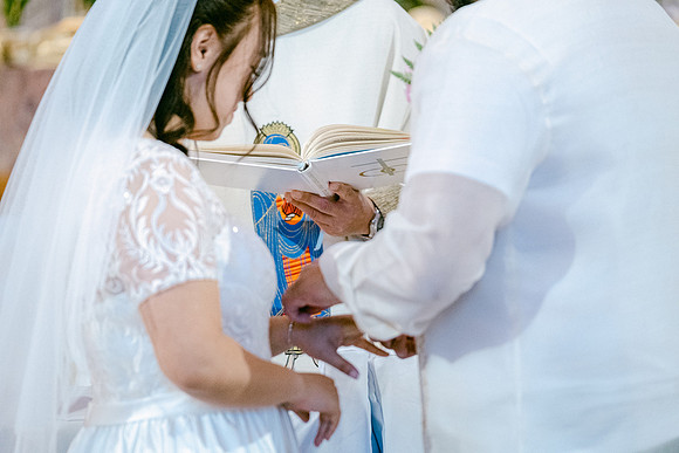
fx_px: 3962
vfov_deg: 6.5
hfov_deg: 9.8
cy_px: 226
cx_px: 340
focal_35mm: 210
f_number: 2.8
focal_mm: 140
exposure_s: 1/125
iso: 2500
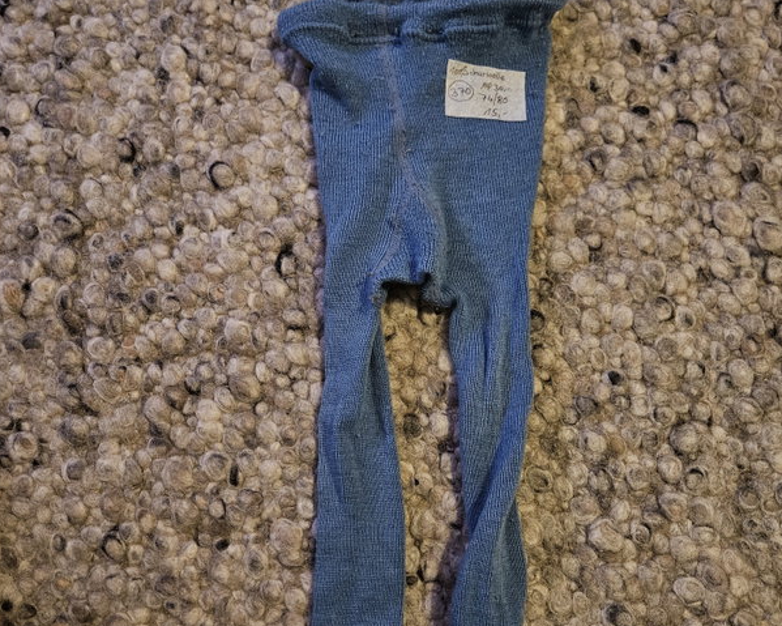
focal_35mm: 31
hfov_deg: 57.2
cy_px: 368
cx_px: 393
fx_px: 717
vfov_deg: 46.9
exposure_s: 1/25
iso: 1250
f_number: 1.8
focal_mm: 5.4
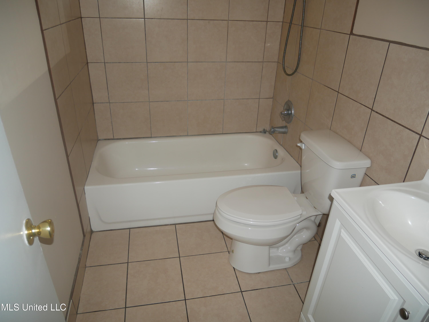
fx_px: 298
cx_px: 214
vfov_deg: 56.8
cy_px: 161
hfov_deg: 71.6
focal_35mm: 24
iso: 200
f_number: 3.5
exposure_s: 1/60
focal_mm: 12
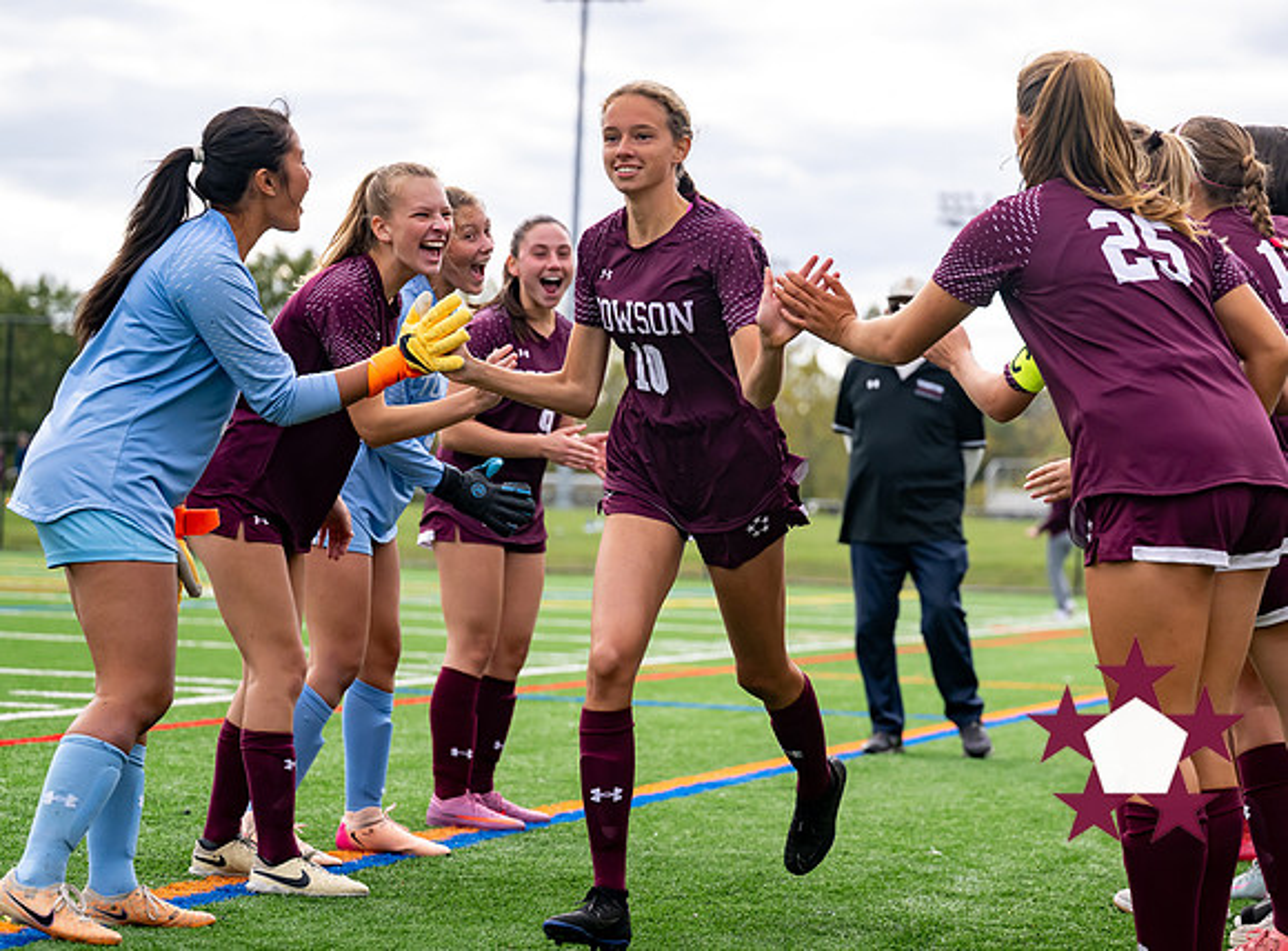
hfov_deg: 19.2
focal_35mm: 103
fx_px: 3801
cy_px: 343
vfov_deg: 14.2
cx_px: 719
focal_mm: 70
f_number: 2.8
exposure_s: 1/2000
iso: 360
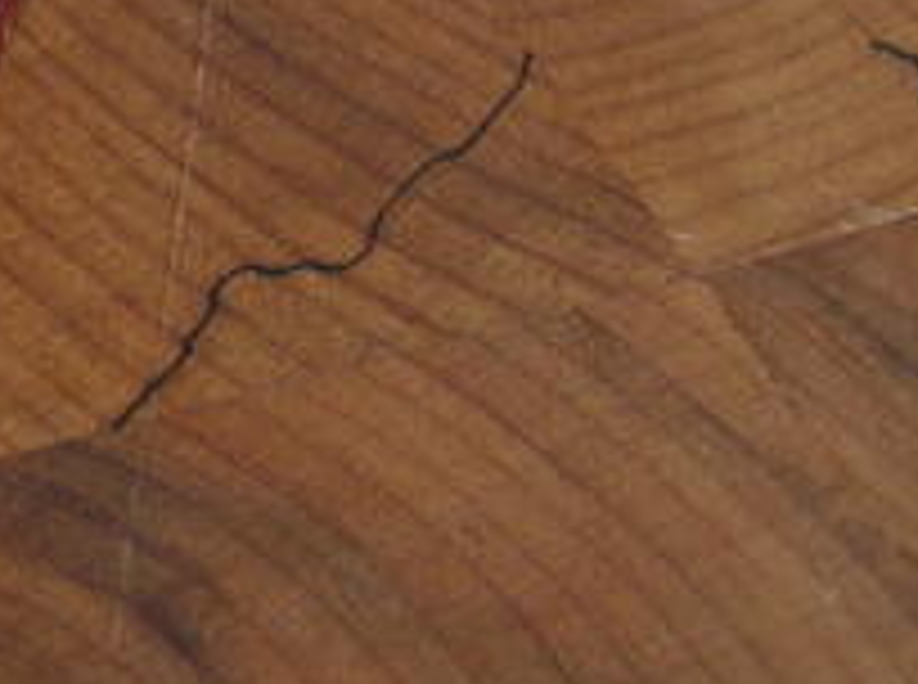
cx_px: -369
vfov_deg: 9.1
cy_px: -268
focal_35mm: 159
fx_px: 4207
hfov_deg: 12.0
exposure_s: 1/30
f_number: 2.7
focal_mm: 6
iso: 50
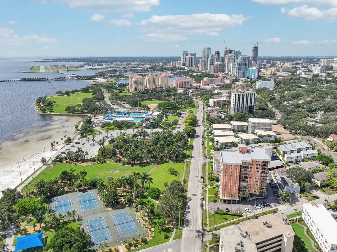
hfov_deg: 65.3
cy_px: 123
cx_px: 167
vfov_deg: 51.3
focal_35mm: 27
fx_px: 263
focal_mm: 12.3
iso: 200
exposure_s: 1/4000
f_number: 2.8
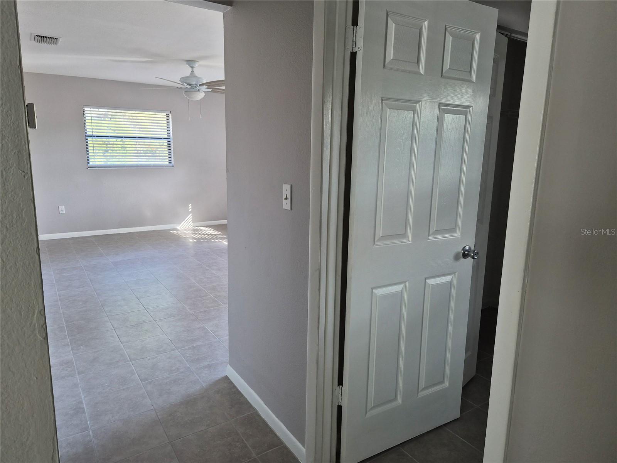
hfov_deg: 73.9
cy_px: 232
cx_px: 308
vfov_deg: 58.9
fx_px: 410
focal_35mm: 23
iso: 125
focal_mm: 5.4
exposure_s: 1/120
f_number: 1.8
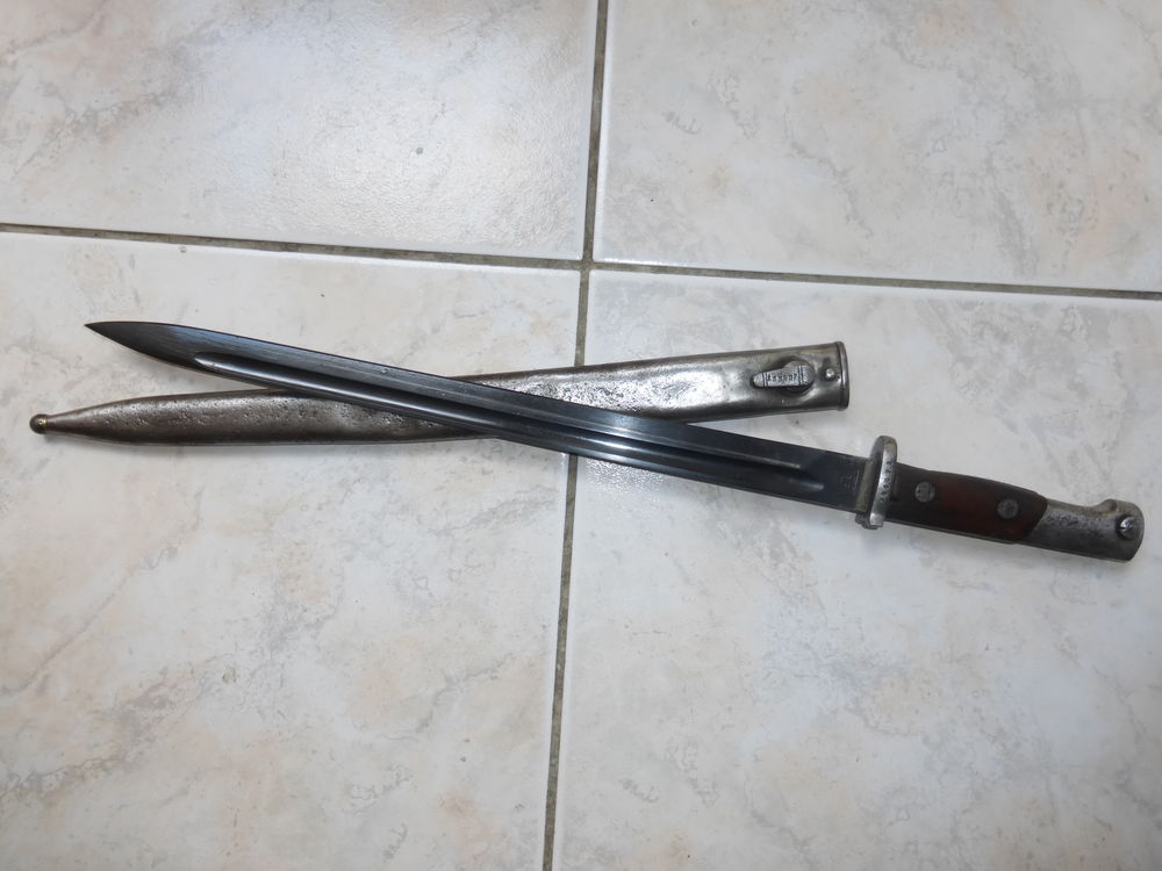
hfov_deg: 71.6
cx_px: 581
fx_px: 806
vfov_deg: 56.8
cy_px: 436
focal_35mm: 24
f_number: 3.3
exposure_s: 1/100
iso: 100
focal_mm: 4.3
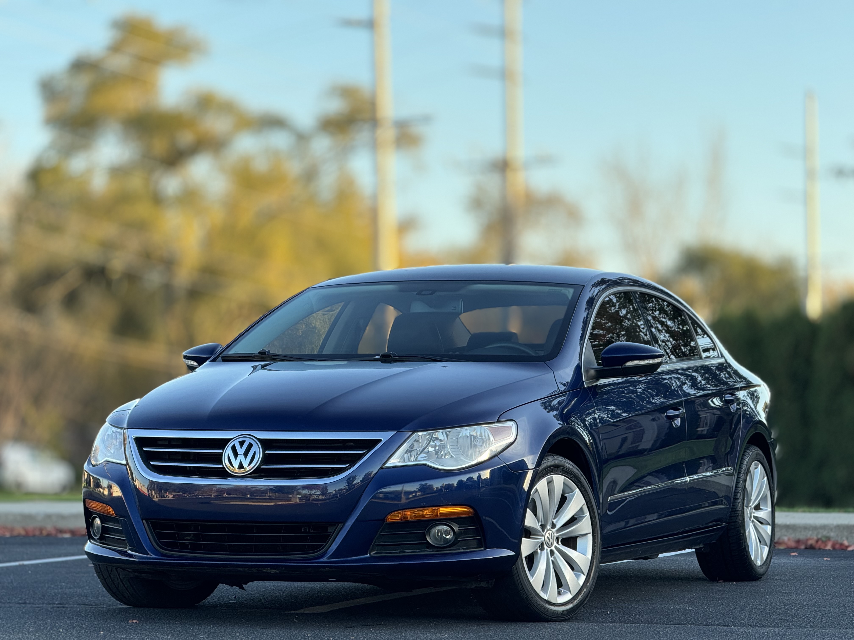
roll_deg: -0.8
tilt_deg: +3.0
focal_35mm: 120
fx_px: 2960
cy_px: 320
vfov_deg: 12.3
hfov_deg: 16.4
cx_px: 427
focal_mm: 15.66
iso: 64
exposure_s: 1/99
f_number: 2.8
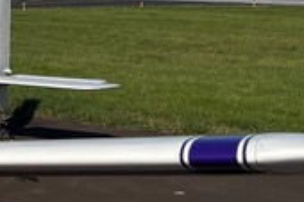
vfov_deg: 13.3
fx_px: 860
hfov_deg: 17.7
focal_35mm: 102
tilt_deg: -5.4
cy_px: 39
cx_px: -172
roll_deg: -1.2
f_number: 1.5
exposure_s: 1/7463
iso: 50
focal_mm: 5.7
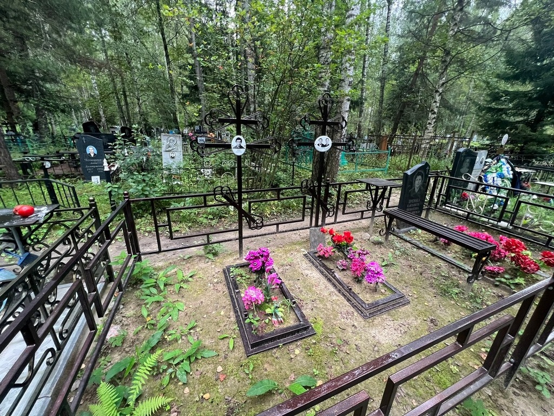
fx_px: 208
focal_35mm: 13
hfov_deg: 106.2
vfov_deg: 89.9
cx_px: 277
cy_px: 208
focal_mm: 1.57
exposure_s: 1/99
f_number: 1.8
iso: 200
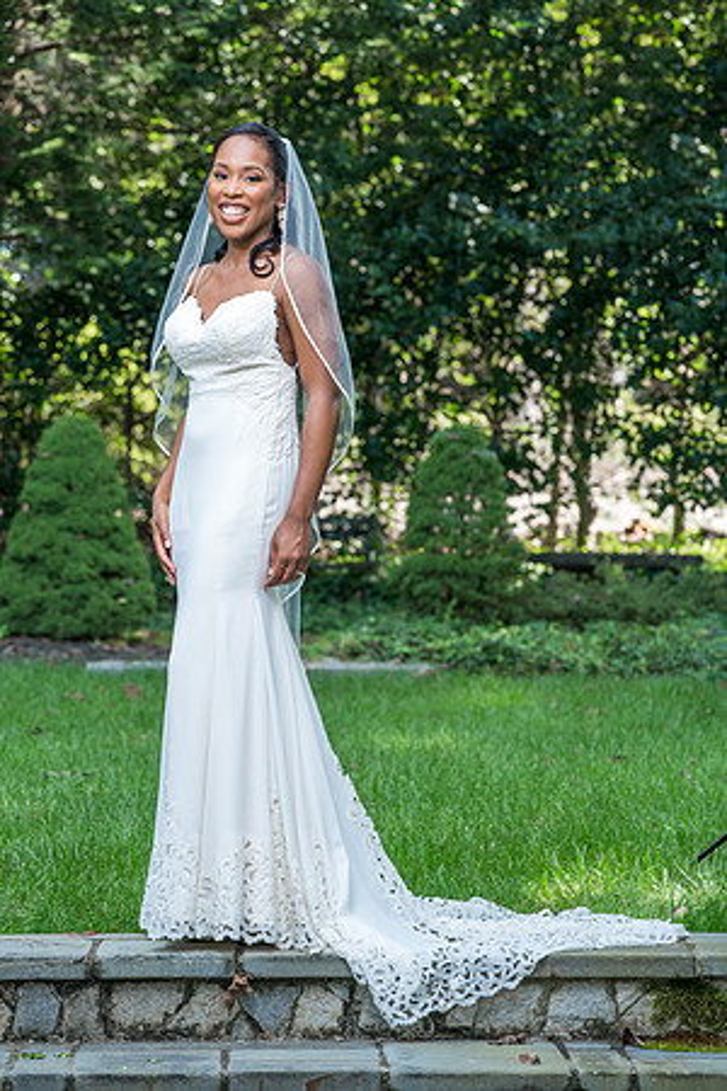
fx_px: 3816
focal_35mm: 126
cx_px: 364
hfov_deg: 10.9
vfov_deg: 16.3
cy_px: 546
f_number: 5.6
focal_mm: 126
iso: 400
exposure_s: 1/200
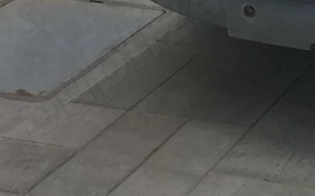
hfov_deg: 16.5
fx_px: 858
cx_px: 608
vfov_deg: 11.0
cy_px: -271
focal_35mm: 100
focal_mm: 5.54
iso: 50
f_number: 1.8
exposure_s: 1/2646
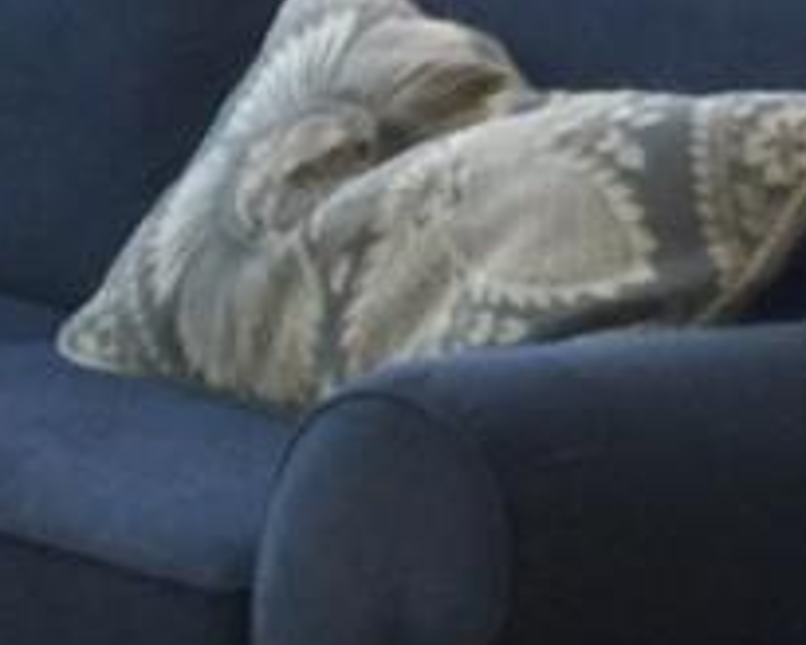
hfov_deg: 9.0
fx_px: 4938
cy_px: -181
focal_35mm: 207
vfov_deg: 7.4
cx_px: -621
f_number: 2.2
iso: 64
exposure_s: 1/4
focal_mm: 4.15
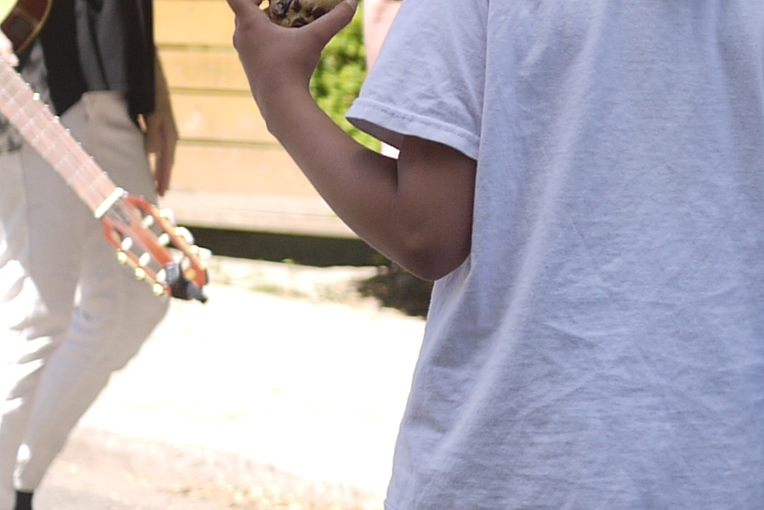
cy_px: 200
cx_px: 1066
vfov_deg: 7.9
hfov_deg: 11.4
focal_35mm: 174
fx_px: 3694
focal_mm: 20
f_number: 2
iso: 100
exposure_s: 1/1300
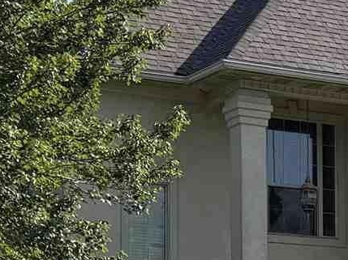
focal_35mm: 172
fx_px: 1728
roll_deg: +0.3
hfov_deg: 11.1
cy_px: 373
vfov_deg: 8.5
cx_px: 518
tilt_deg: +2.3
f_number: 1.78
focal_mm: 6.76
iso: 80
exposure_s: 1/5714
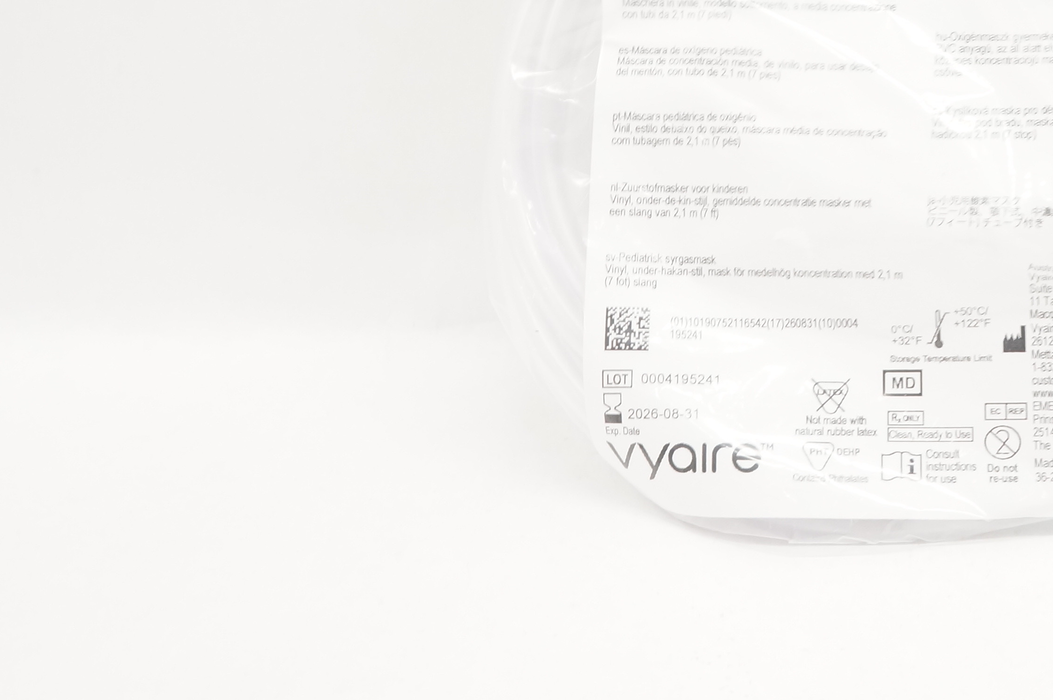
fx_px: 1724
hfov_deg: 32.8
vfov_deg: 22.4
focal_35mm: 59
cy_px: 79
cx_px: 879
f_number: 9
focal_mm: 18
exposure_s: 1/40
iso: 800
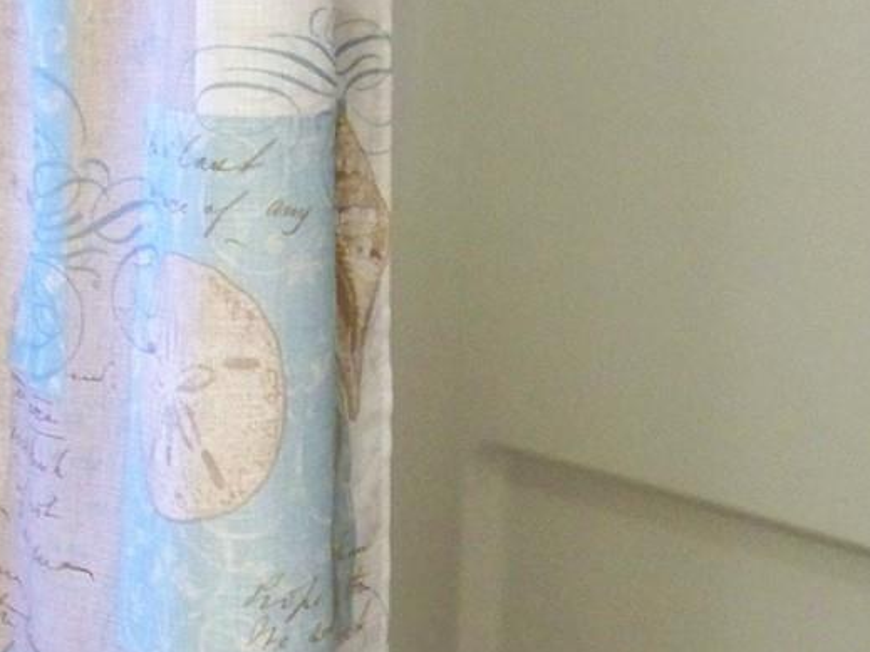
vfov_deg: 13.0
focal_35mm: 111
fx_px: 2789
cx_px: 268
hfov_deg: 17.7
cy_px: 761
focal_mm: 5.85
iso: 400
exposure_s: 1/25
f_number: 2.8
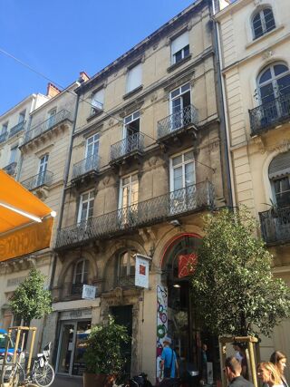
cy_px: 194
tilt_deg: +26.3
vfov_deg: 61.7
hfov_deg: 48.2
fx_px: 324
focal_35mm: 29
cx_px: 145
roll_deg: -1.2
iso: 25
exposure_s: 1/439
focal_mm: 4.15
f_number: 2.2
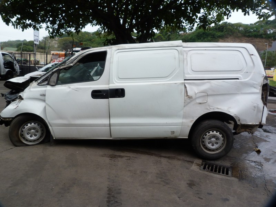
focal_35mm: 25
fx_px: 199
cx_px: 138
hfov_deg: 69.4
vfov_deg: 54.9
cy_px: 104
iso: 80
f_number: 4
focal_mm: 4.5
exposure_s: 1/160
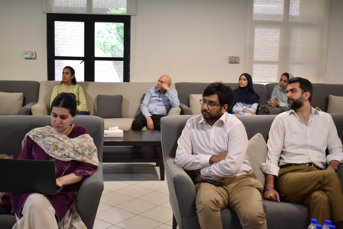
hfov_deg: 43.6
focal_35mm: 45
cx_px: 172
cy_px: 114
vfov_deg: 29.9
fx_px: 429
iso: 900
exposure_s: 1/30
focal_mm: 30
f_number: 4.2
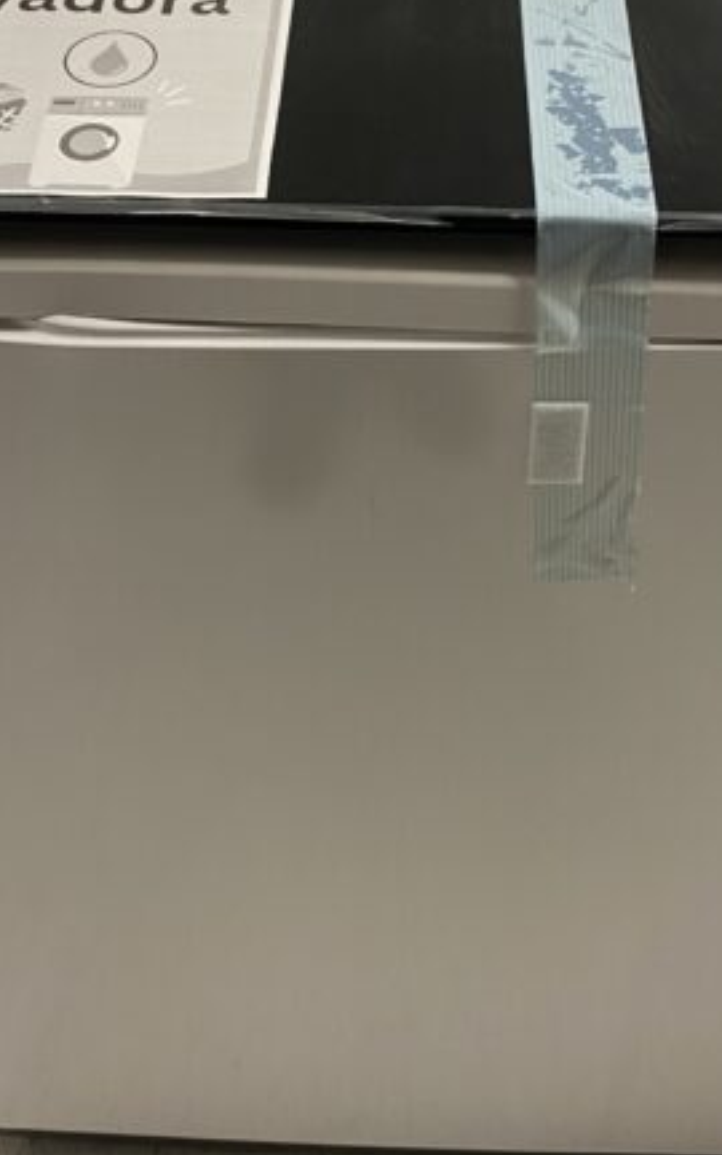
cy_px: 369
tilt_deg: -39.2
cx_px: 406
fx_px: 1606
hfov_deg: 25.3
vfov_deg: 39.0
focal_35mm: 51
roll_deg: -0.6
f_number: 1.8
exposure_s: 1/40
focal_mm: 4.25
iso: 100
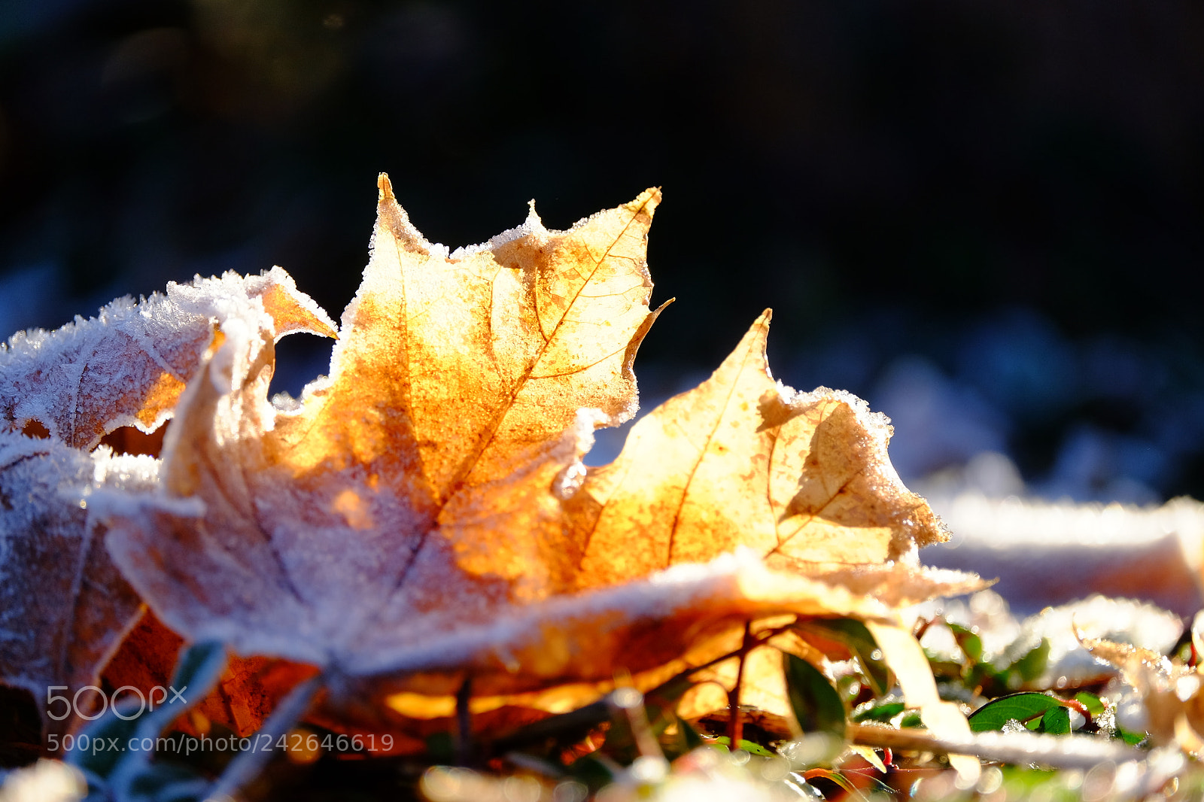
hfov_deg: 6.9
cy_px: 401
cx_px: 602
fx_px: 10031
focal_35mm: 300
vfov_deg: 4.6
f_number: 4.8
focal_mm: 200
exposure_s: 1/480
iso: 400
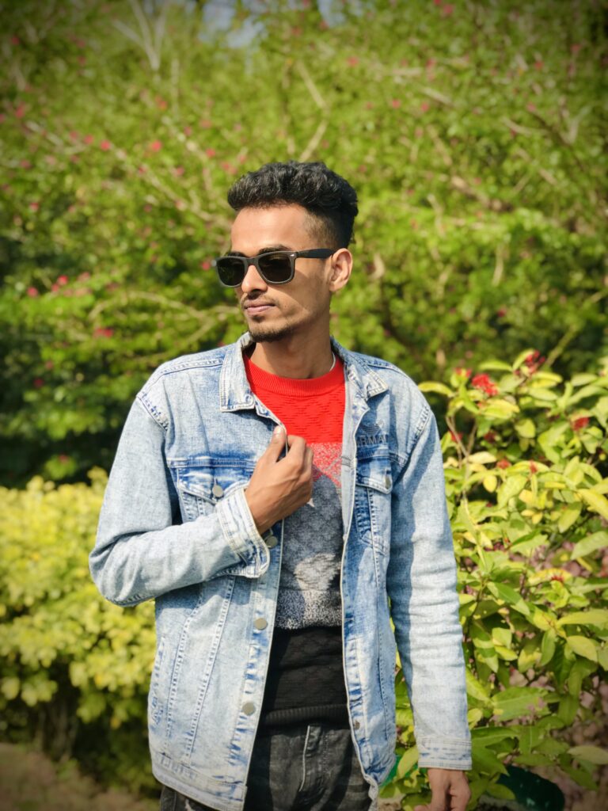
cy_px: 406
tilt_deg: -1.5
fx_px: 1335
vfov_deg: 33.8
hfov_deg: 25.7
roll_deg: -2.4
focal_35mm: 57
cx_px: 304
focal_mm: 6.6
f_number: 2.8
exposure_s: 1/339
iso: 20
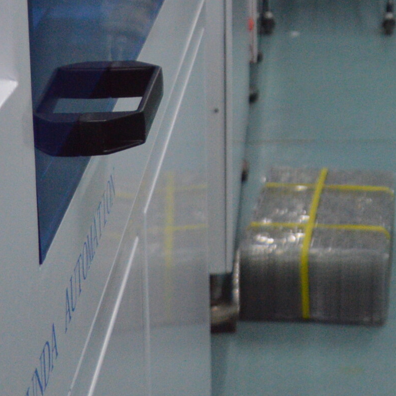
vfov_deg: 18.7
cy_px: -75
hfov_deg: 19.0
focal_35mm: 88
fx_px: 1139
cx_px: 426
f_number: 3.5
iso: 2000
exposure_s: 1/500
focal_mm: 18
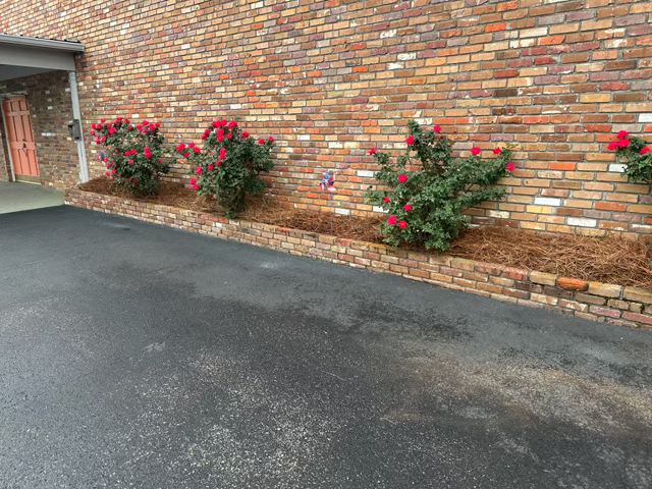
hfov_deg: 71.6
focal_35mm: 24
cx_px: 326
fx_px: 452
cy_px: 244
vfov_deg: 56.8
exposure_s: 1/241
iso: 64
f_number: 1.78
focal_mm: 6.86
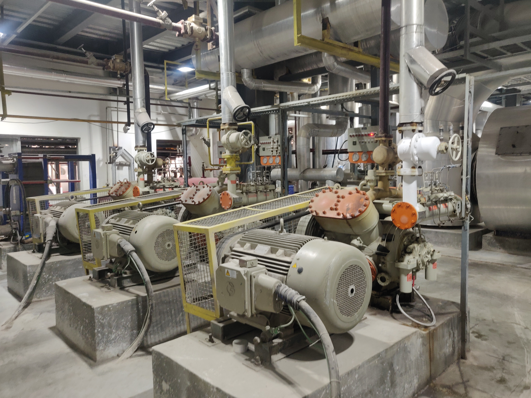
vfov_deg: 54.9
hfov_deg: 69.4
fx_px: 383
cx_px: 266
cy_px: 199
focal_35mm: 25
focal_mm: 4.25
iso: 320
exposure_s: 1/33
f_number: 1.7
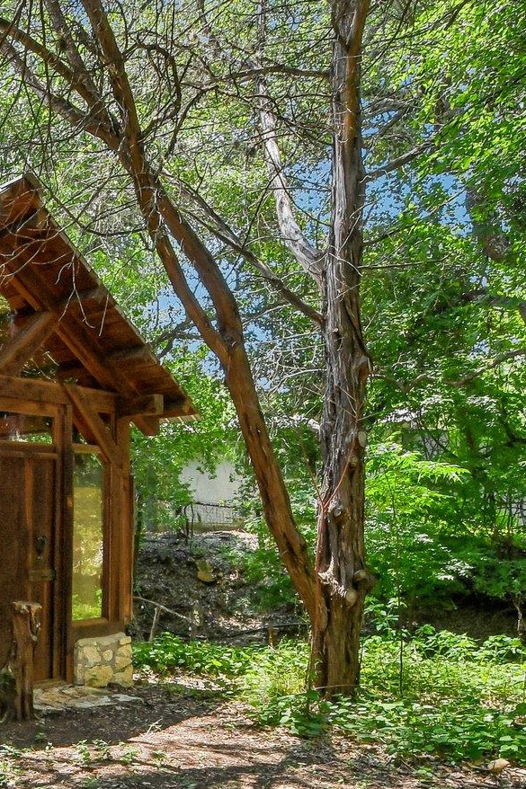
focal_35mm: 35
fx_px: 767
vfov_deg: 54.1
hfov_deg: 31.5
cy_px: 470
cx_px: -110
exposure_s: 1/250
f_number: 8
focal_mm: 10
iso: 400
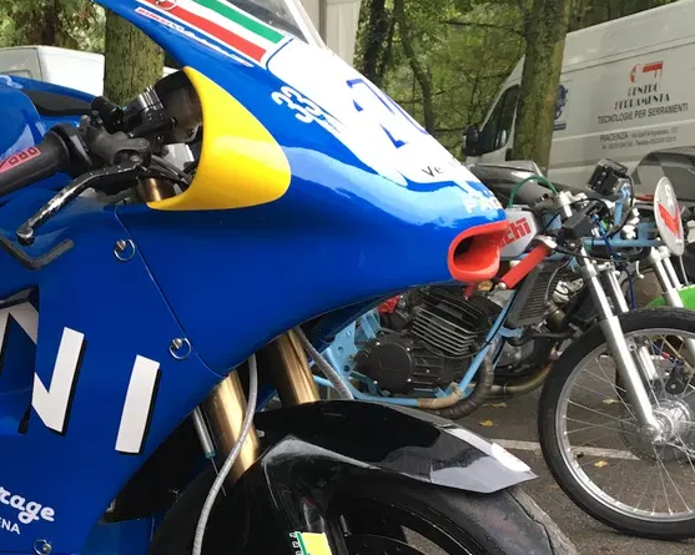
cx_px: 69
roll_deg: -1.0
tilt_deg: -10.9
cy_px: 445
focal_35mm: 61
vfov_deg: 24.6
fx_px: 1254
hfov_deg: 29.7
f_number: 2.2
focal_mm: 4.15
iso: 40
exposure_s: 1/33
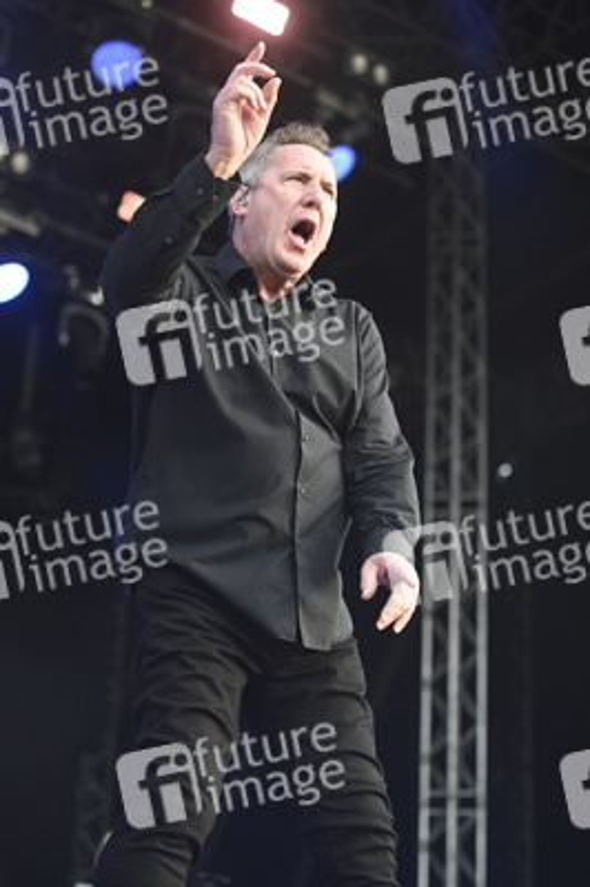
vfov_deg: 28.9
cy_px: 444
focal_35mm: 70
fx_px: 1724
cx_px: 295
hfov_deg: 19.4
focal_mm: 70
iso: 320
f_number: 3.2
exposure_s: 1/400
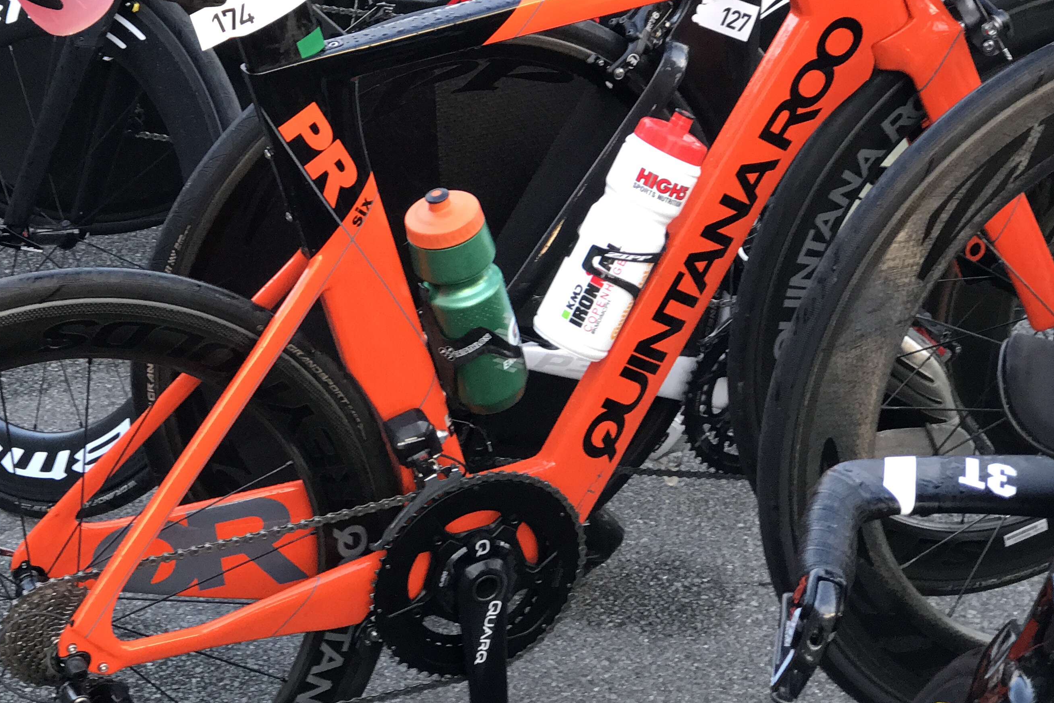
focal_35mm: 91
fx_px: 2664
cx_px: 270
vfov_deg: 15.0
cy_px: 226
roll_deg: -4.0
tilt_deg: -21.9
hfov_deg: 22.2
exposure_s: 1/50
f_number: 2.8
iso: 100
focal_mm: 6.6
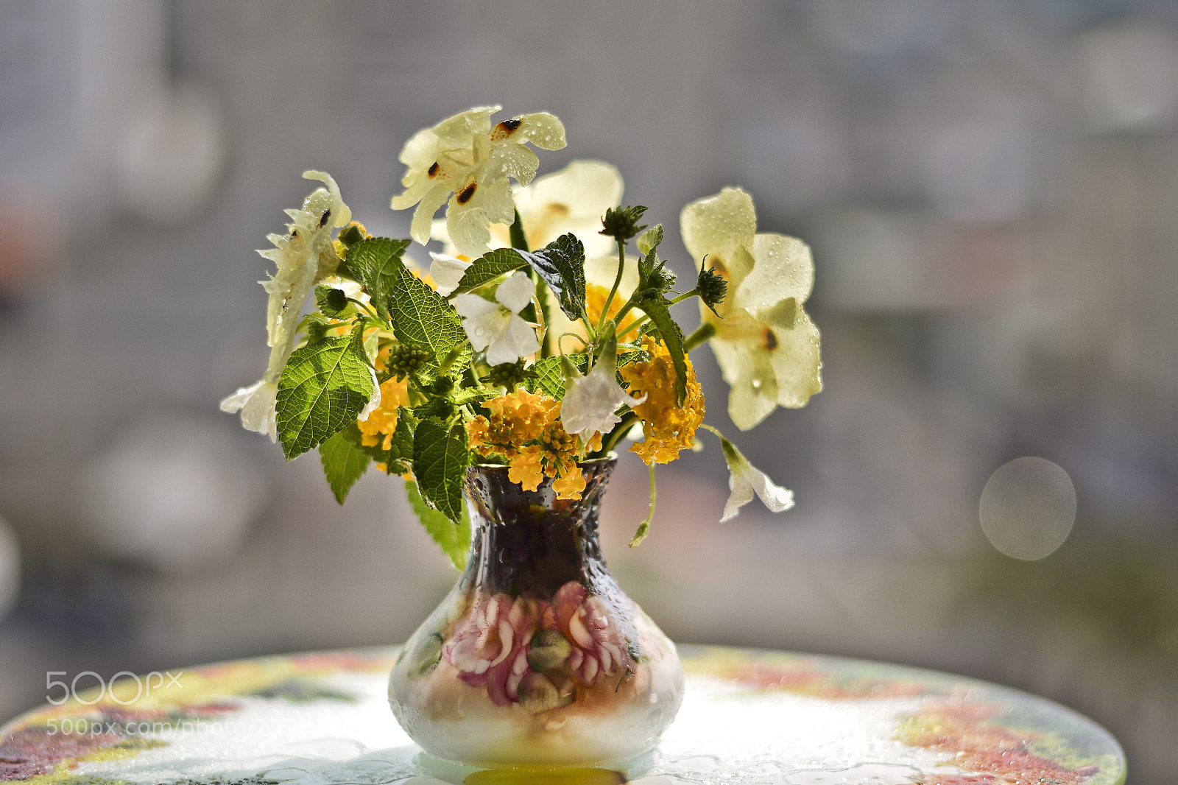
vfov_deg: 18.2
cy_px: 392
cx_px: 589
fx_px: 2454
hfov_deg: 27.0
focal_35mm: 75
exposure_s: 1/4000
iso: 100
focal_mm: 50
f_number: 2.2
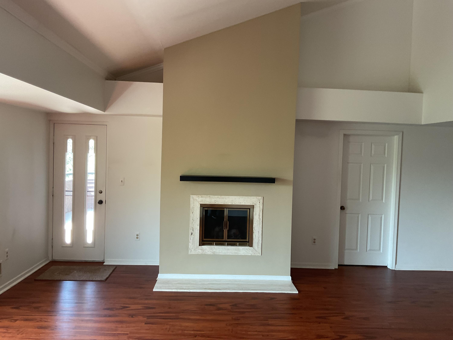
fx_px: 380
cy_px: 170
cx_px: 226
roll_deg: -2.3
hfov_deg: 61.7
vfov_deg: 48.2
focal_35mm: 29
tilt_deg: -4.7
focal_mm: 3
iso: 80
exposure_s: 1/60
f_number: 1.8
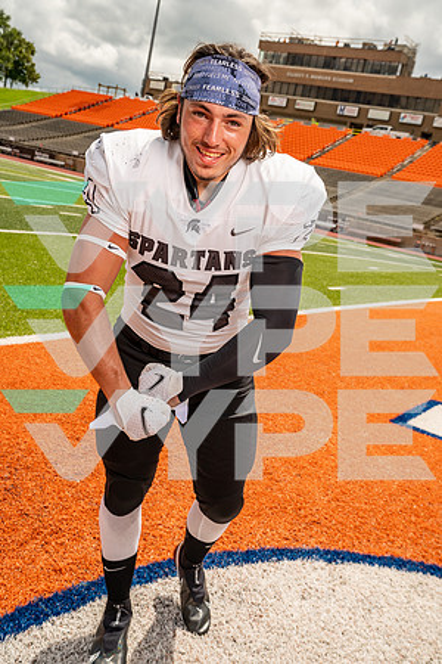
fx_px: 700
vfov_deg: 50.7
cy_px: 332
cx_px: 221
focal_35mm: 38
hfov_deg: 35.1
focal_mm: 38
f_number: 8
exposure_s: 1/320
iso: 100
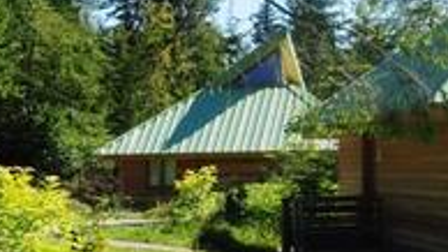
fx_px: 1152
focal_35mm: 97
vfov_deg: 12.5
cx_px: 527
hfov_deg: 20.7
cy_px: 86
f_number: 13
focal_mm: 24
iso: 1250
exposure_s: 1/640
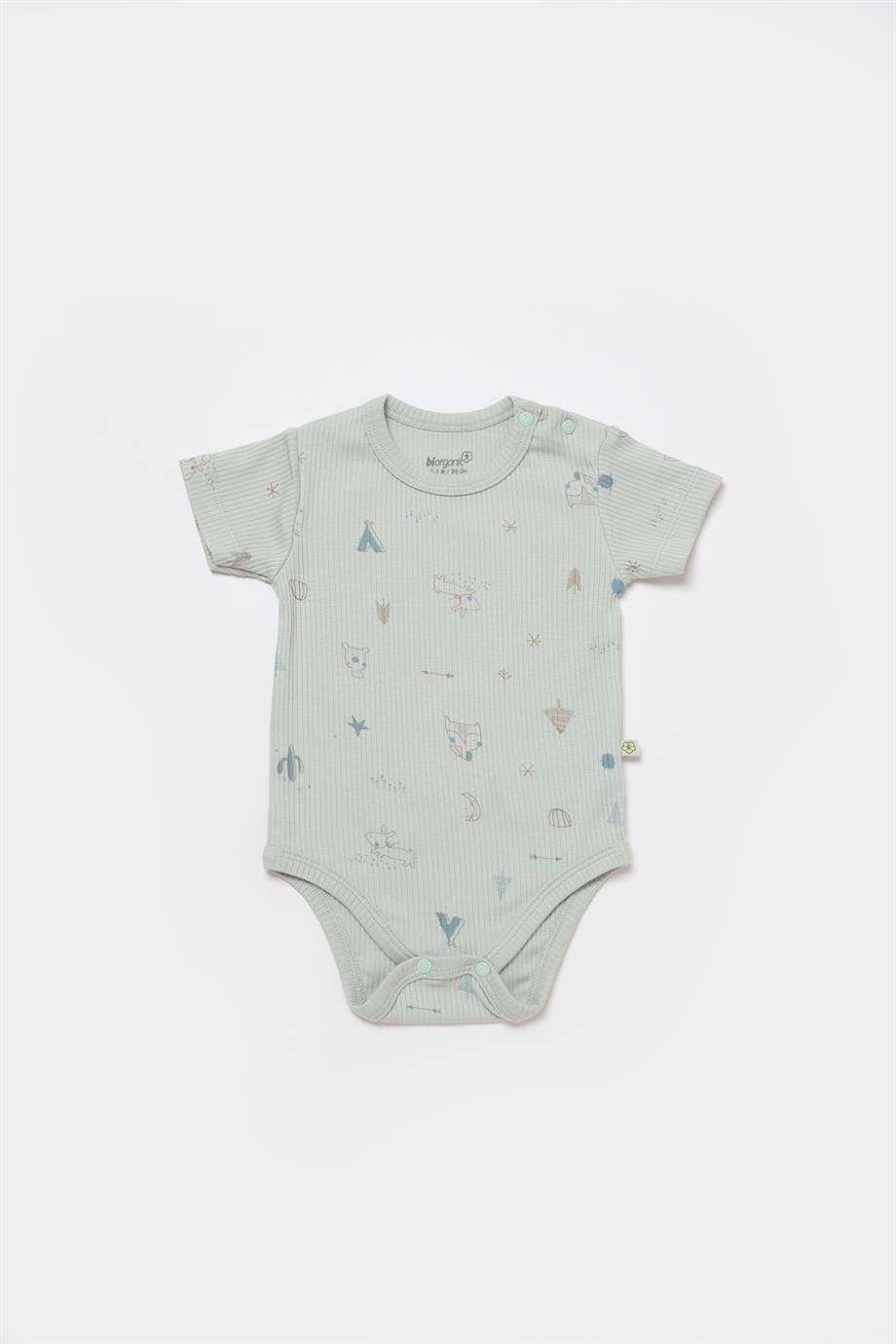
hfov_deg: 24.2
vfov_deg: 35.6
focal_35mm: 56
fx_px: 2091
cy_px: 672
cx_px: 448
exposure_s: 1/125
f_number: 13
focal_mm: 37.4
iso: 125
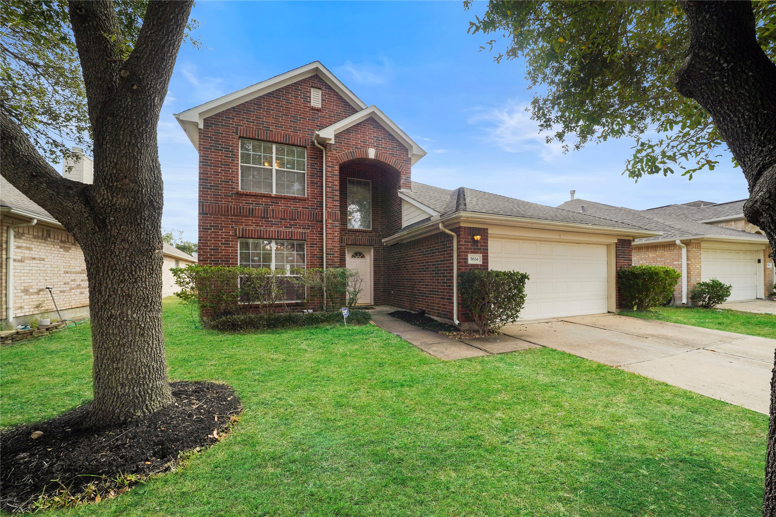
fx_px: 259
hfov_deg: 112.6
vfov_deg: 90.0
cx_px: 388
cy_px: 258
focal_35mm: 12
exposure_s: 1/200
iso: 100
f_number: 8
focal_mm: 12
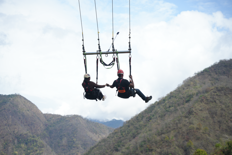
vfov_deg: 19.5
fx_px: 451
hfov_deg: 28.8
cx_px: 116
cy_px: 78
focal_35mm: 70
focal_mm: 70
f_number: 2.8
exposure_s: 1/1000
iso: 100
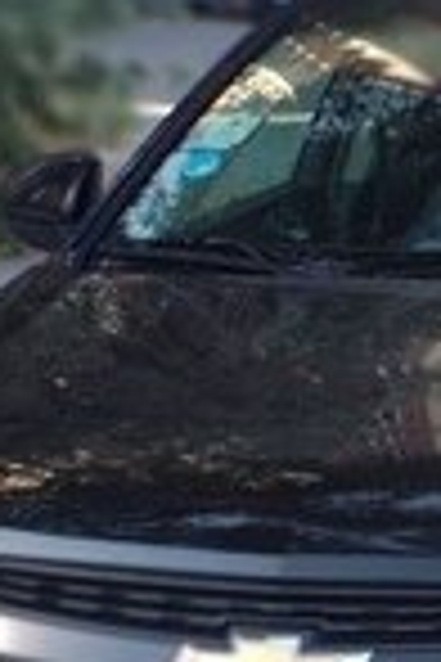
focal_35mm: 182
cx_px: 810
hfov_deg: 7.3
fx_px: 3344
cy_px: 779
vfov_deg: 11.1
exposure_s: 1/110
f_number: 2.6
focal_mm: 5.99
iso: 100
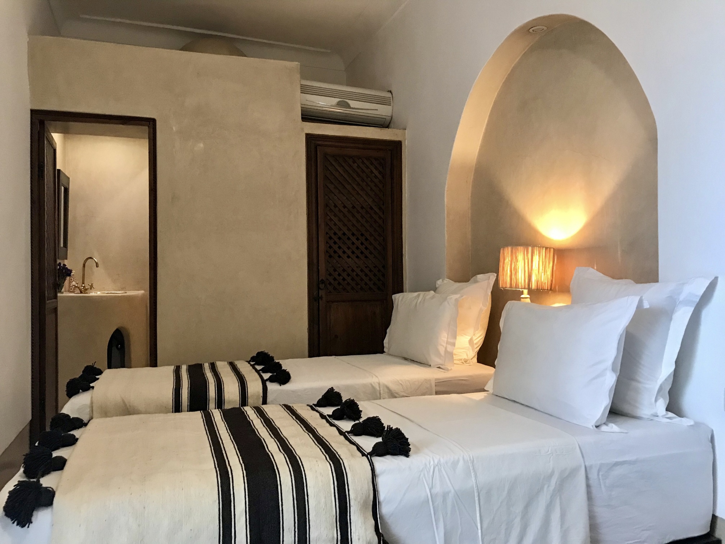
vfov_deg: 49.7
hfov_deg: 63.4
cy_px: 272
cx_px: 362
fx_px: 586
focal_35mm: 28
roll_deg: +0.9
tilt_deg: +1.7
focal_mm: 3.99
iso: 80
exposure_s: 1/17
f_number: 1.8
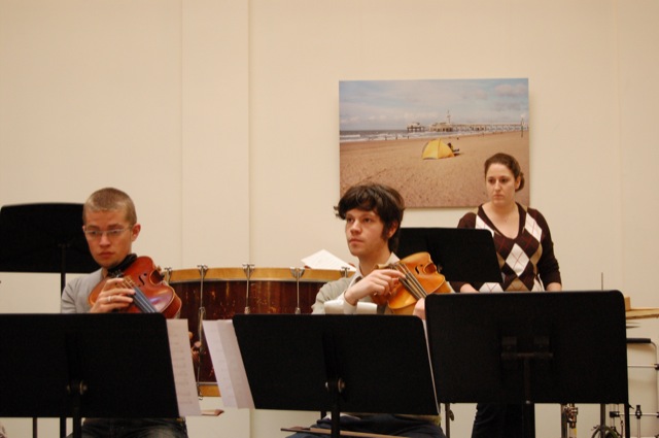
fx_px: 1234
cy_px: 219
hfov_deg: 29.9
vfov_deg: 20.1
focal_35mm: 68
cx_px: 330
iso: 1600
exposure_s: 1/20
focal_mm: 45
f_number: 5.3
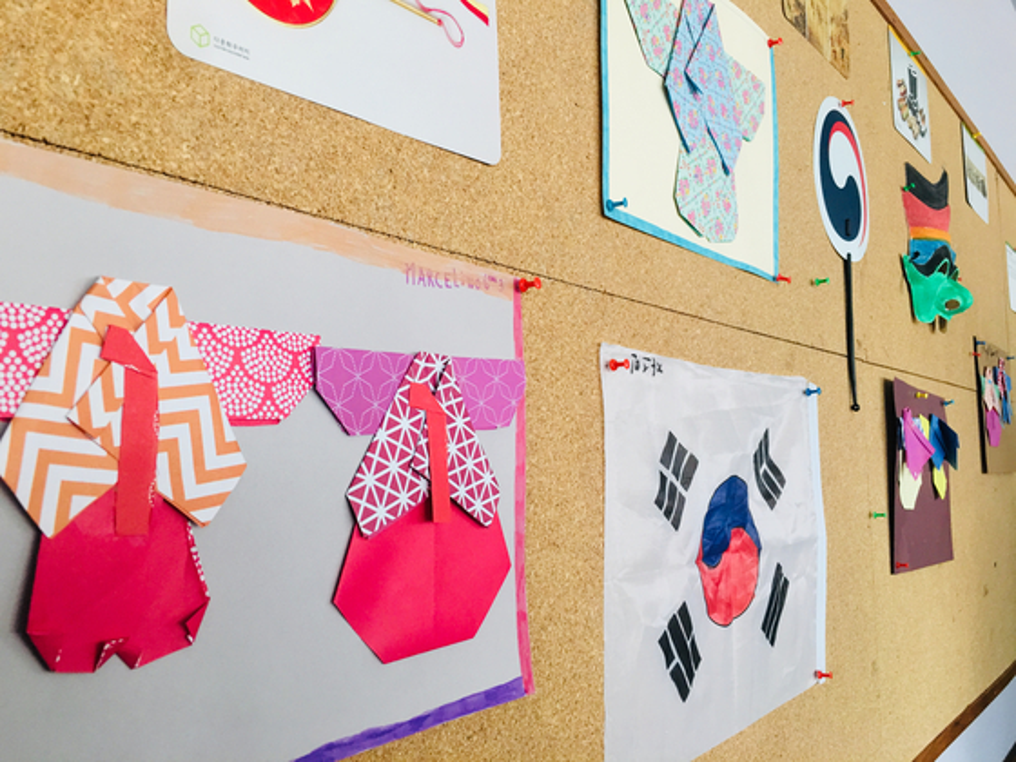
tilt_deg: +6.0
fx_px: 851
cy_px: 381
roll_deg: +0.0
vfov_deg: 48.2
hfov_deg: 61.7
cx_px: 508
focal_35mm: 29
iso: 50
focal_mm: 4.15
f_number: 2.2
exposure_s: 1/33
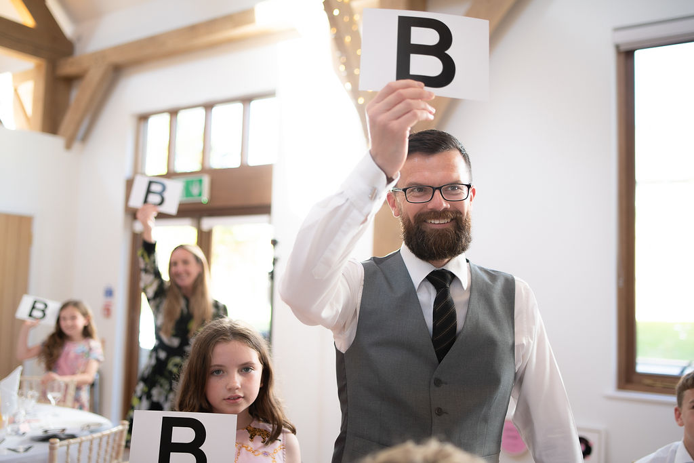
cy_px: 232
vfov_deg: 37.9
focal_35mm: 35
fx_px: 675
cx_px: 347
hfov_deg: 54.4
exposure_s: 1/250
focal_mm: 35
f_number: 2
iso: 200
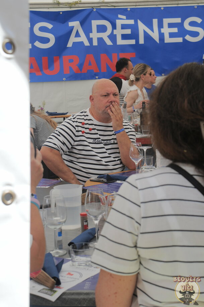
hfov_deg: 18.1
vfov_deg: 27.0
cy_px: 154
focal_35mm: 75
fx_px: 640
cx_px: 102
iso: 200
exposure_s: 1/200
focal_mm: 50
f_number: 7.1
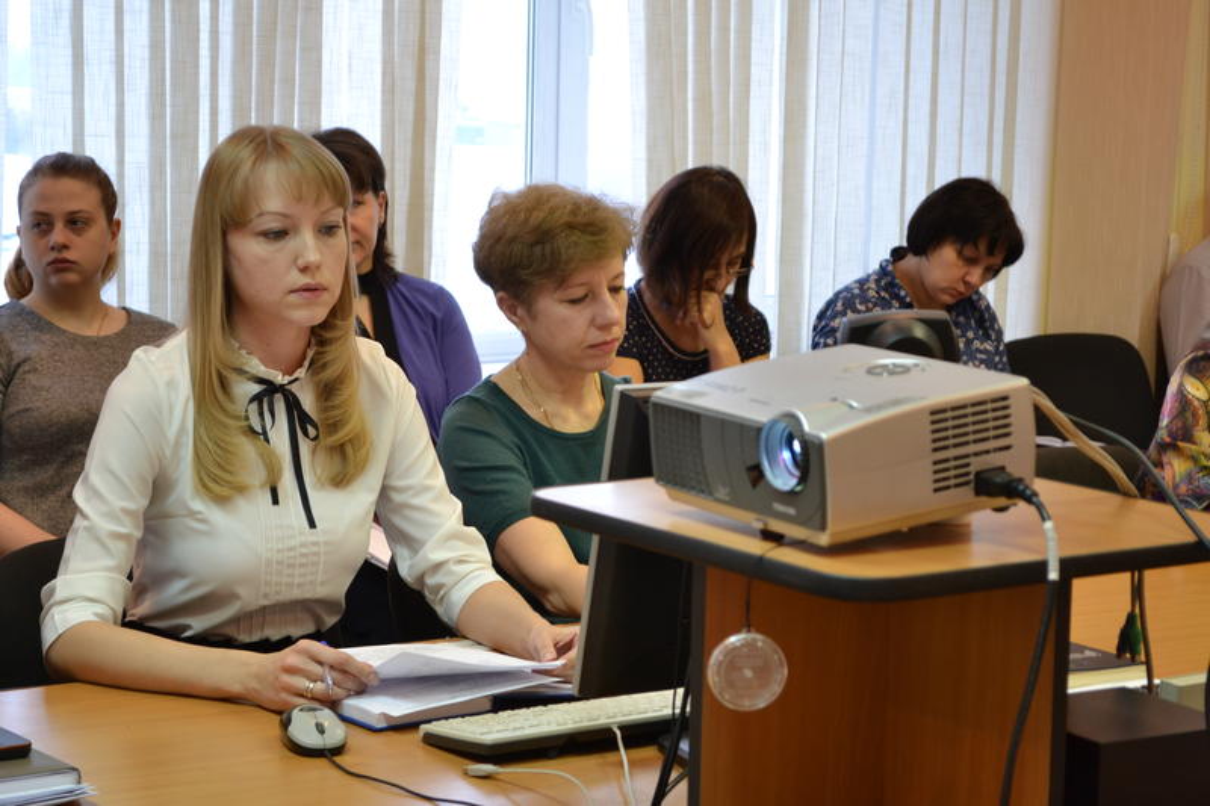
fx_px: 2772
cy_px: 403
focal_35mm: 82
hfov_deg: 24.6
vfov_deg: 16.5
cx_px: 605
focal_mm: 55
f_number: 5.6
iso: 450
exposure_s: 1/15
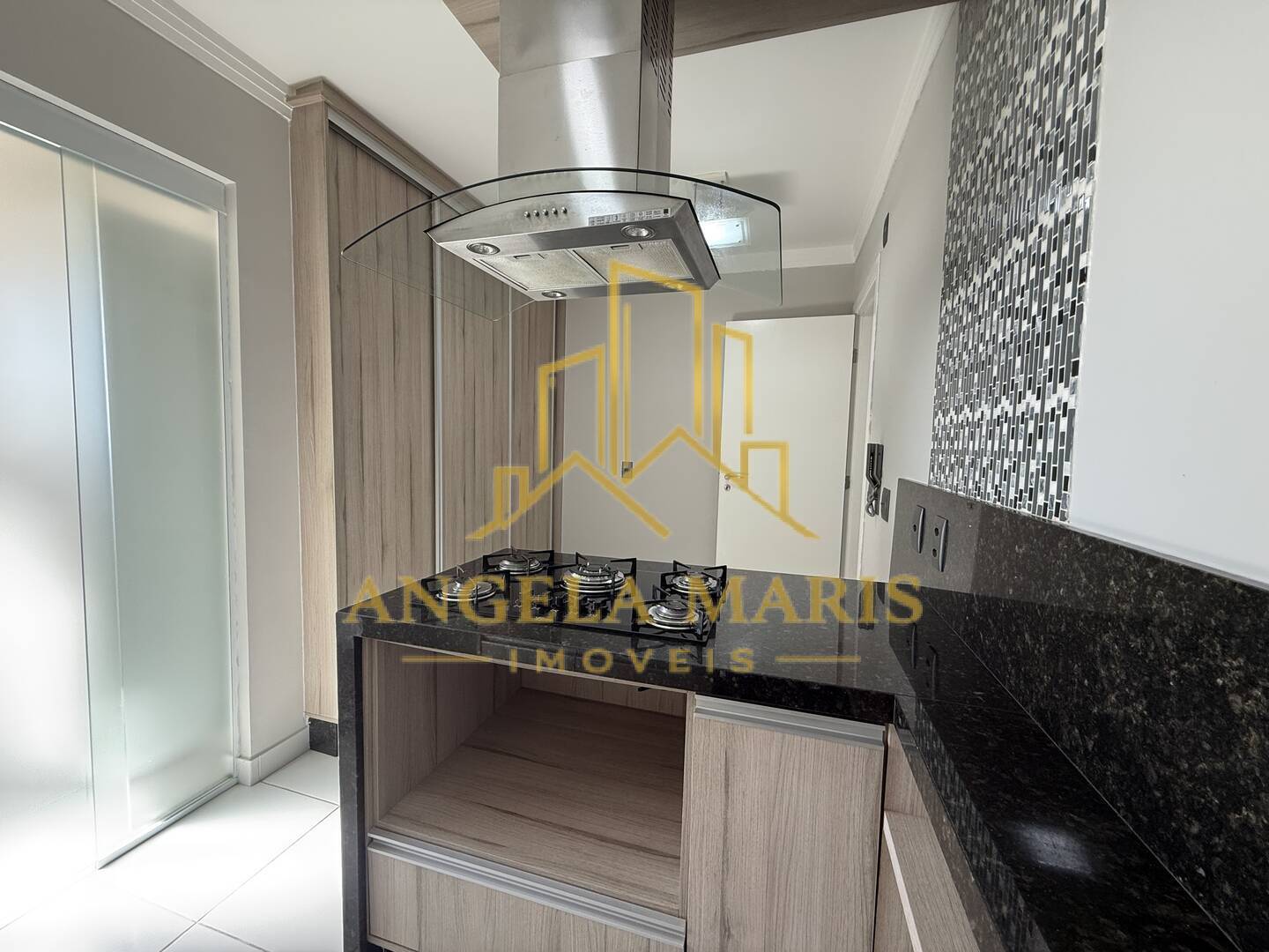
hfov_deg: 102.1
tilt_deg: -3.9
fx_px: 513
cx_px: 634
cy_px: 476
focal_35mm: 14
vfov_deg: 85.7
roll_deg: -1.4
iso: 125
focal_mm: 2.22
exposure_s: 1/99
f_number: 2.2
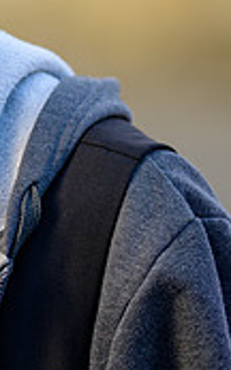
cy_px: 38
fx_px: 4658
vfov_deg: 4.5
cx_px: -237
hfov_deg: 2.8
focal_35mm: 462
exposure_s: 1/500
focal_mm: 135
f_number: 1.8
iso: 125
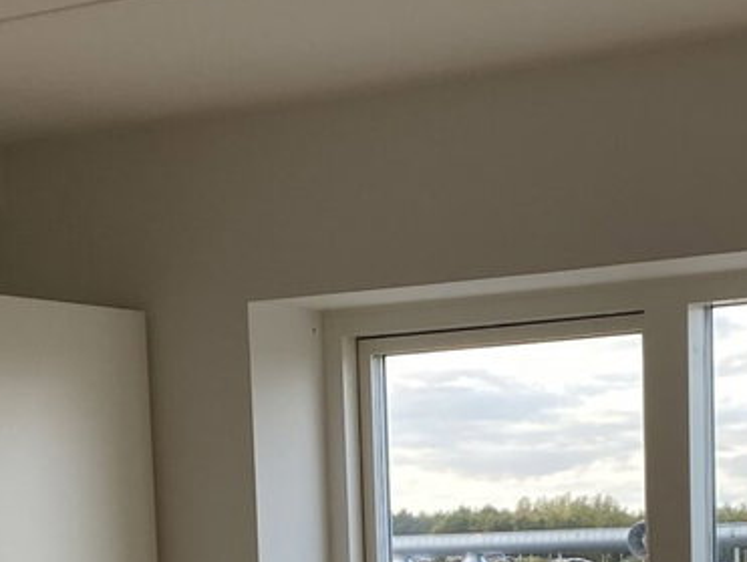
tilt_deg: -7.4
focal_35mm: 112
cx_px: 451
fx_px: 2419
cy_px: 844
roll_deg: +1.4
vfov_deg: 12.6
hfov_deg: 17.5
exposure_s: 1/122
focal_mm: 4.25
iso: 40
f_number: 1.8
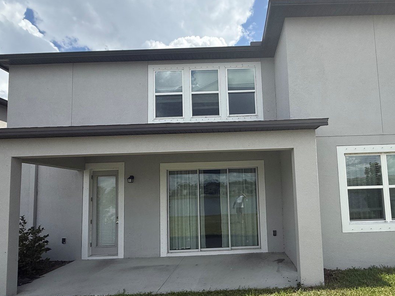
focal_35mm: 21
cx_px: 241
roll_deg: +3.0
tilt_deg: +3.8
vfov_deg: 63.0
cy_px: 173
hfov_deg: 77.9
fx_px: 240
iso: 64
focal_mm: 2.22
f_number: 2.2
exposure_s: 1/2024
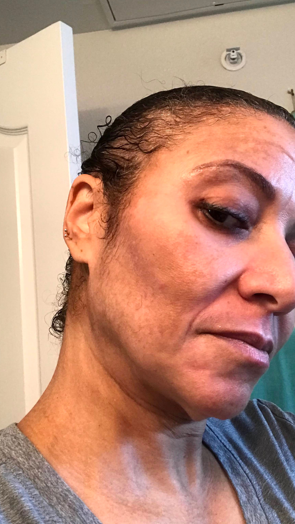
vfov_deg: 56.6
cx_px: 174
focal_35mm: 35
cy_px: 261
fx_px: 487
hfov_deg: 33.6
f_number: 2.2
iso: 100
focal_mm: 2.87
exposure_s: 1/30
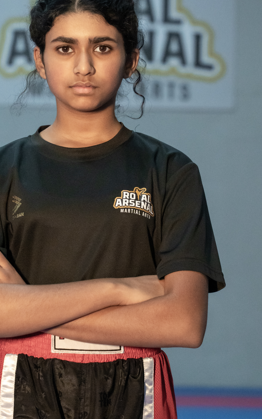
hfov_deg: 8.1
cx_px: 97
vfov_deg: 13.0
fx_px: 1840
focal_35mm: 161
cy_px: 164
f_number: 4
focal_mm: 70
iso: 3200
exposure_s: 1/320
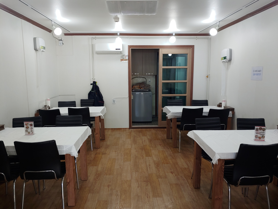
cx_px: 139
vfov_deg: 54.9
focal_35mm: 25
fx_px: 201
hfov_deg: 69.4
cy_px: 104
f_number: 1.5
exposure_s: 1/60
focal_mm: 4.23
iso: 50
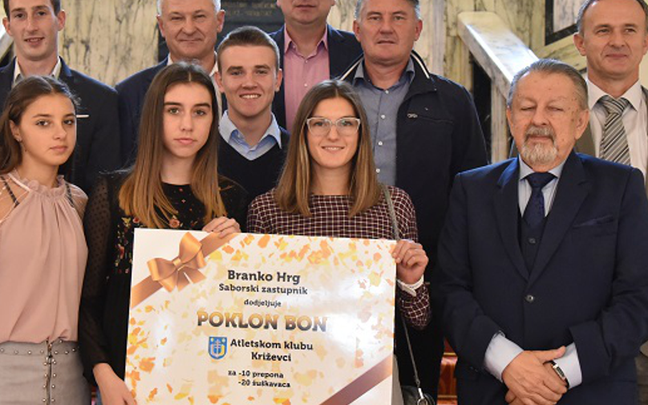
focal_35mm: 71
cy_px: 166
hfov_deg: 28.9
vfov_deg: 18.3
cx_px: 264
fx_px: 1254
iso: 8000
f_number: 4.5
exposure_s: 1/80
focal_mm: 44
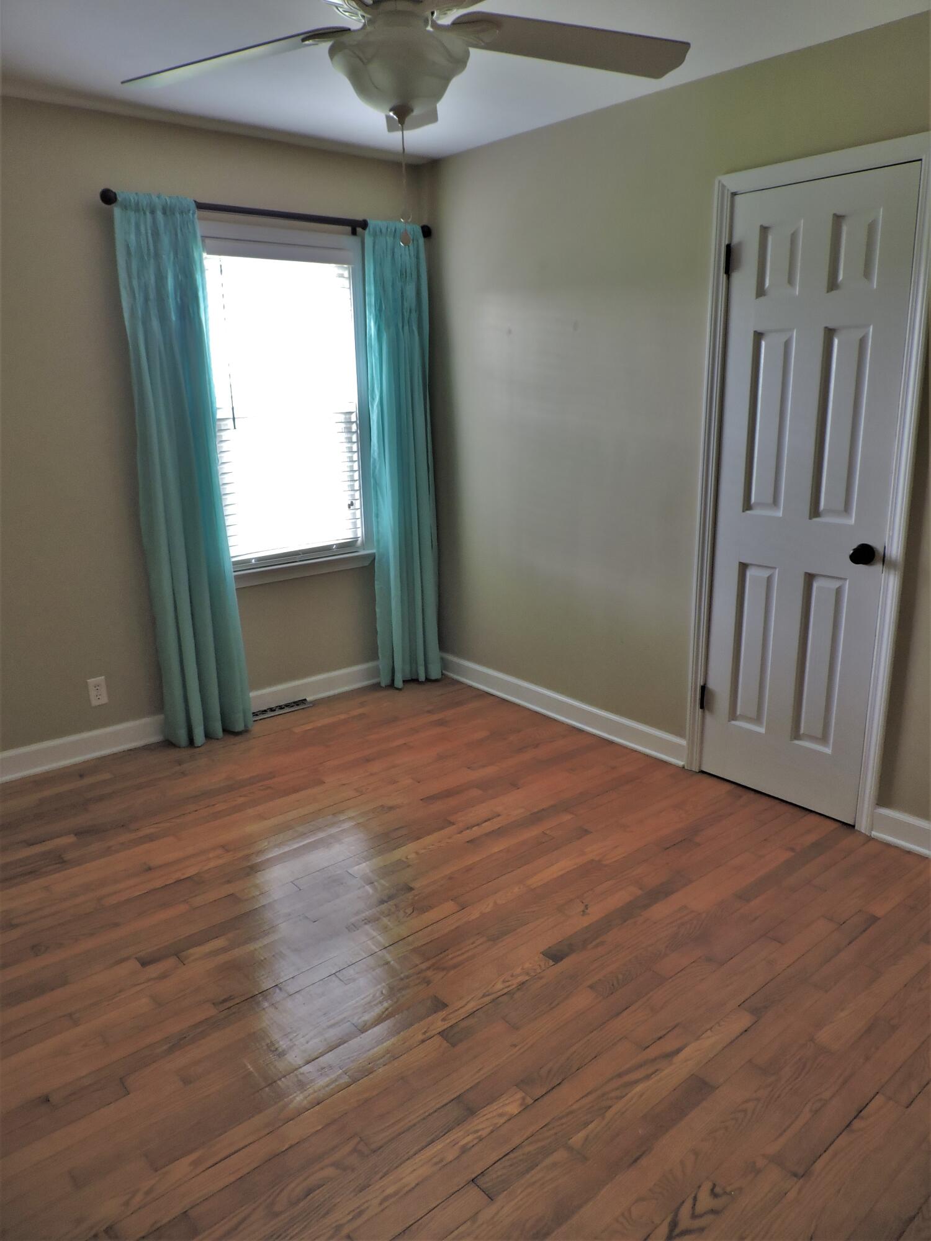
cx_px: 466
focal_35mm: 24
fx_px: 861
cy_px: 620
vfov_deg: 71.6
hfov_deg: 56.8
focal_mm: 4.3
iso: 250
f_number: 3
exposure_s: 1/30
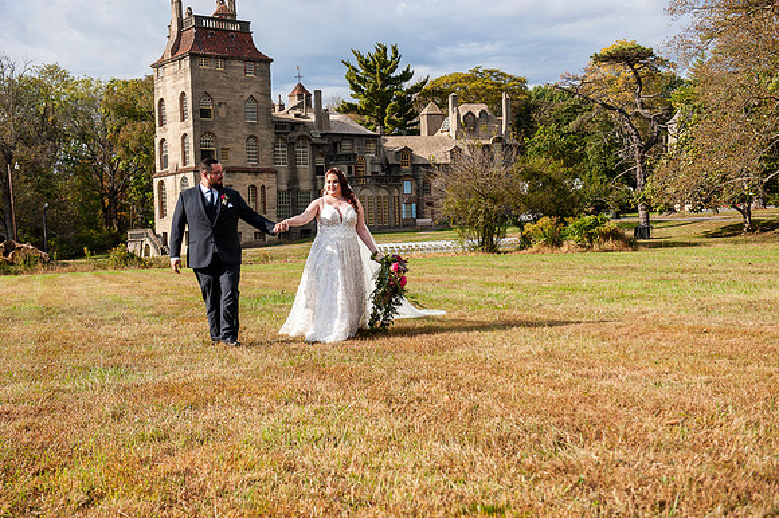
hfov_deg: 41.1
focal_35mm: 48
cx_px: 390
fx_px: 1038
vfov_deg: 28.0
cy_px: 259
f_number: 5.6
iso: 200
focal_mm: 48
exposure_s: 1/640
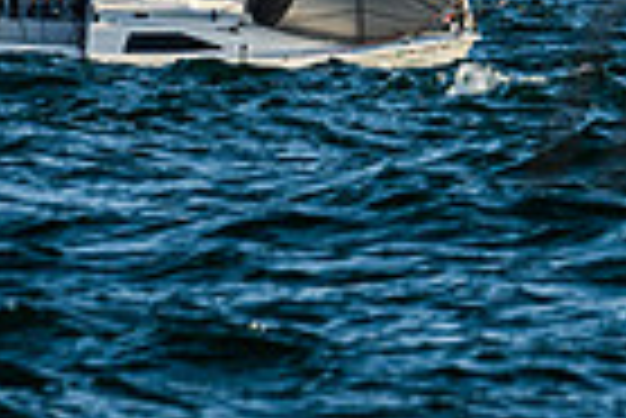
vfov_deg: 1.3
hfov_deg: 2.0
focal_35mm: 1051
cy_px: -451
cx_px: 533
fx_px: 18295
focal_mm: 200
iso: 100
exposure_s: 1/800
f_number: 6.3
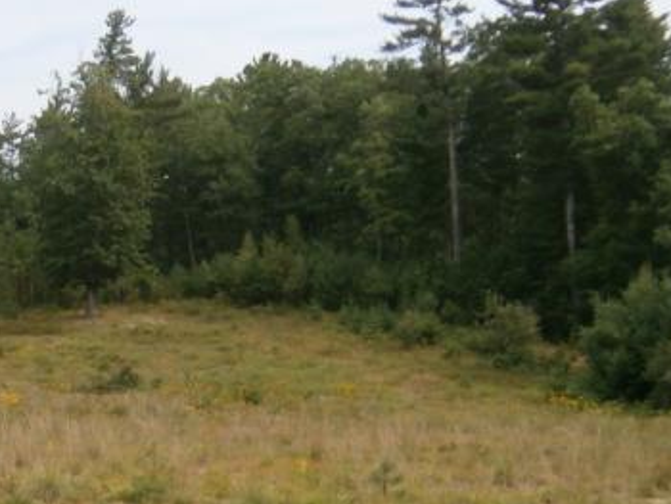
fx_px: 1474
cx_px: 138
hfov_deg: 25.2
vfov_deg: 19.1
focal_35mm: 76
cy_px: 445
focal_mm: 4.7
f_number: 2.8
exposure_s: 1/1000
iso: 80
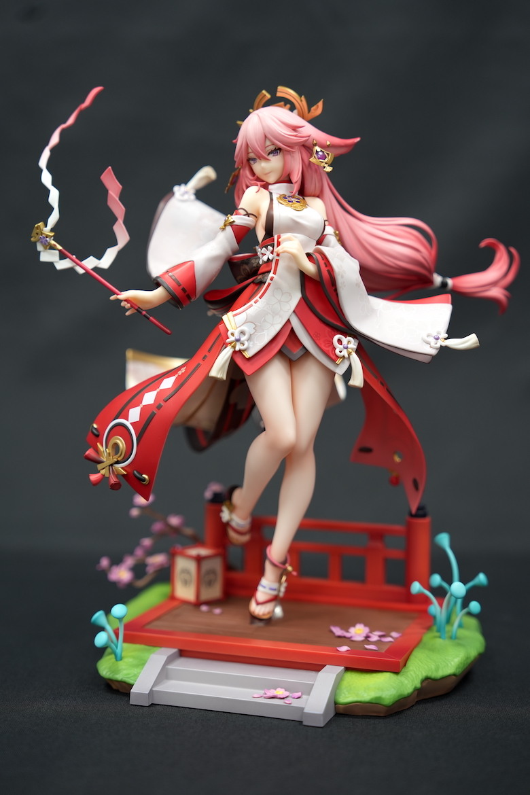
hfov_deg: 20.9
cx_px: 265
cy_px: 398
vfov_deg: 31.0
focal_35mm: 65
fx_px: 1435
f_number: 2.8
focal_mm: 65
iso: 200
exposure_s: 1/50
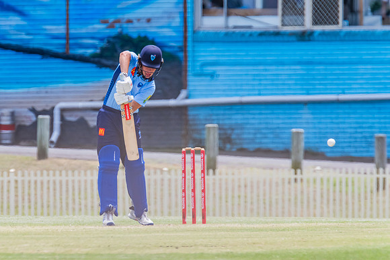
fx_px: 8753
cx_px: 128
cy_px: 136
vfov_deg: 1.7
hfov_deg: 2.6
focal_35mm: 808
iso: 800
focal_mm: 600
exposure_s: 1/2000
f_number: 9
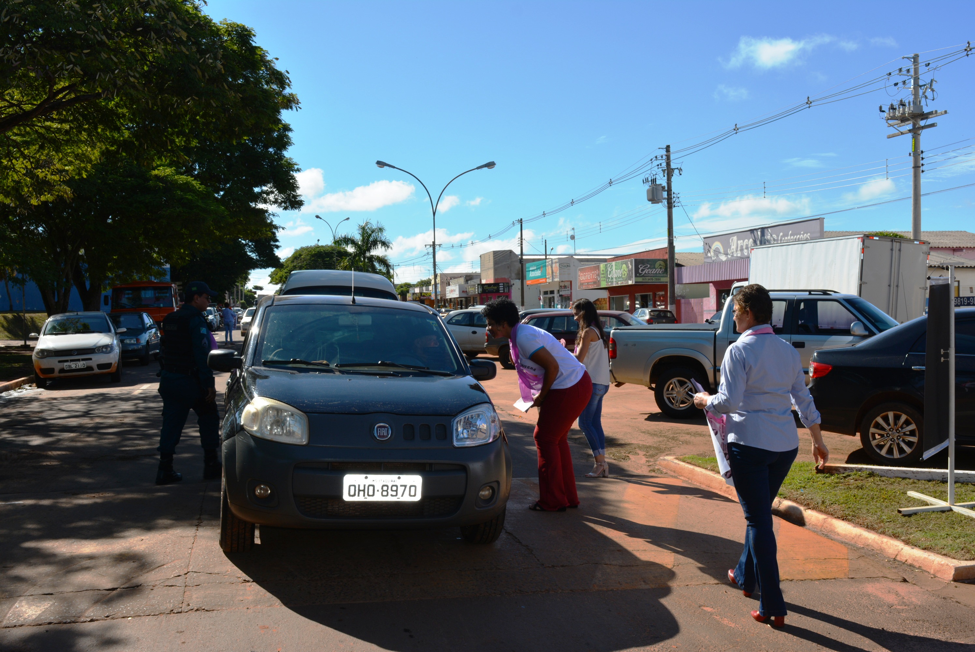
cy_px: 326
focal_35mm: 38
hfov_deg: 51.2
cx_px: 488
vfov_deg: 35.6
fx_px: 1016
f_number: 13
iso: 100
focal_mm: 25
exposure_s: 1/200
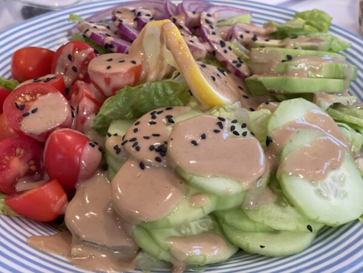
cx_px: 182
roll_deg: -0.2
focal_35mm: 52
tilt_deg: -36.6
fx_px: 545
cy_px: 136
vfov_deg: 28.0
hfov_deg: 36.8
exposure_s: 1/60
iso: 160
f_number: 2
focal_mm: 6
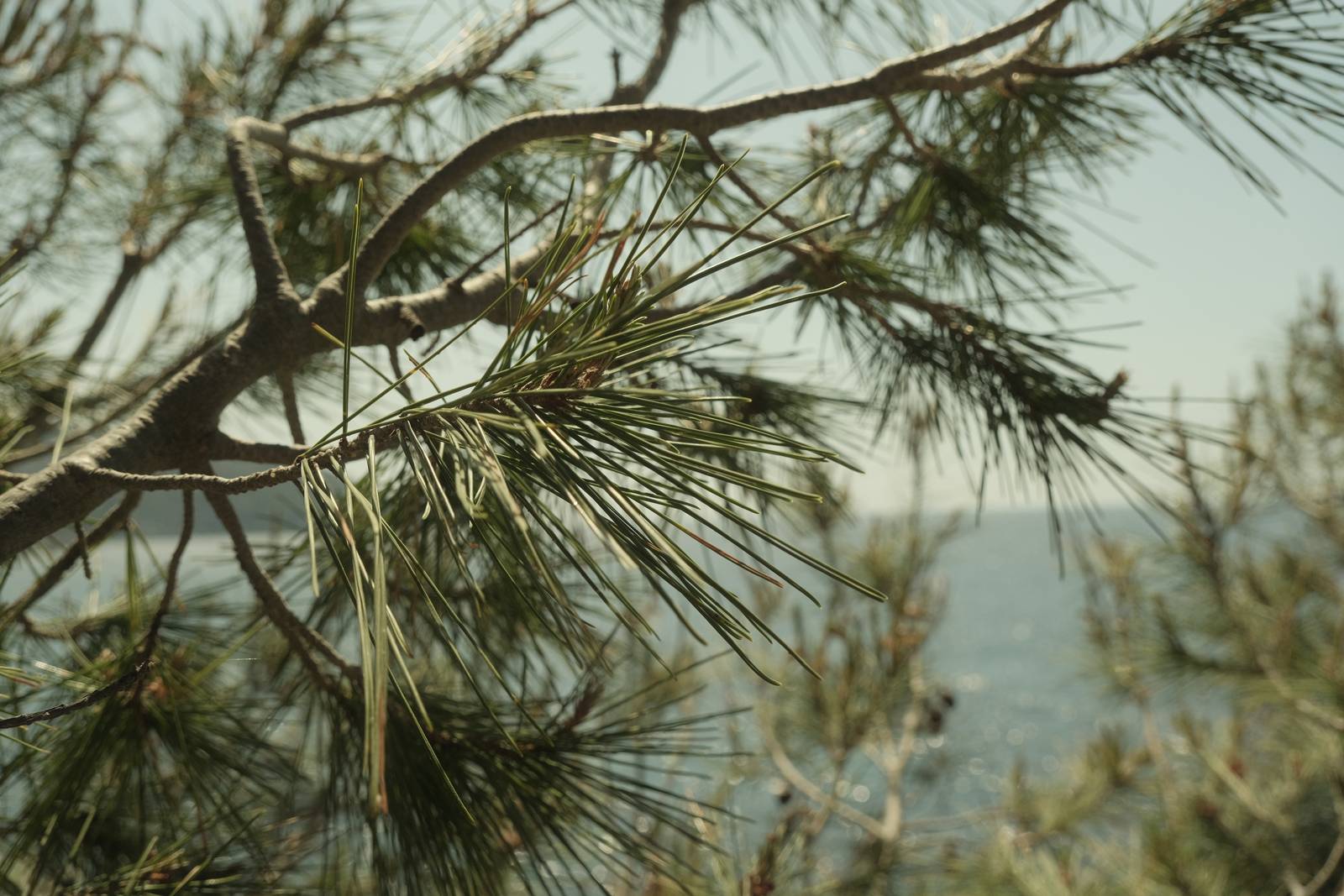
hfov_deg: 54.4
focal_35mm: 35
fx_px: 1307
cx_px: 672
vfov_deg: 37.9
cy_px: 448
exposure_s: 1/2500
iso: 640
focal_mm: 23.5
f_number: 5.6
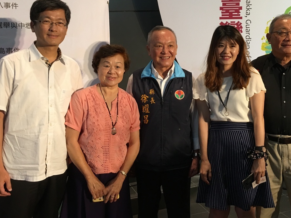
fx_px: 328
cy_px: 75
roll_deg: +0.6
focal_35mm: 39
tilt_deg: -2.7
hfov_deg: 47.7
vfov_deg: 36.5
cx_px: 170
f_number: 2.2
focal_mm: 4.15
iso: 64
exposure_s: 1/15
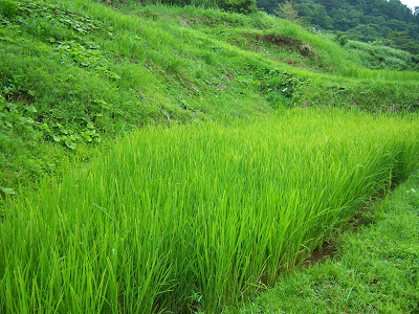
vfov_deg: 39.7
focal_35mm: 36
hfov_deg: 51.4
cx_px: 210
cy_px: 157
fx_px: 436
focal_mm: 7.5
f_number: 2.8
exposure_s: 1/100
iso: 80
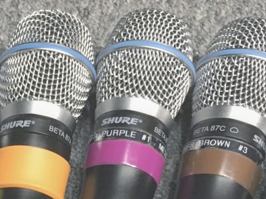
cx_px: -21
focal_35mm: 84
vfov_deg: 16.6
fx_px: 645
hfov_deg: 22.1
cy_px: 261
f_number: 2.2
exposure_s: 1/24
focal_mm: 4.15
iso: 200
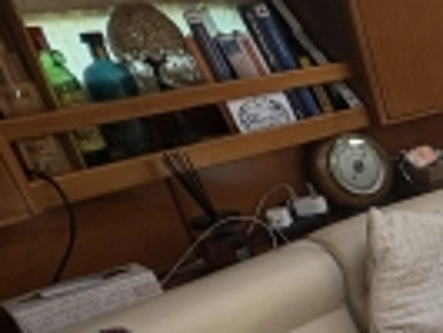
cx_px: 779
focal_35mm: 58
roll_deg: +4.1
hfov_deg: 22.0
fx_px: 743
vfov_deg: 24.4
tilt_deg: -26.2
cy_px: 311
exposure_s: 1/140
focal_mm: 2.22
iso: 125
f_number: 2.2
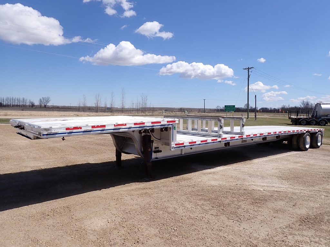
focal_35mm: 25
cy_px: 124
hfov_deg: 69.4
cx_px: 165
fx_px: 238
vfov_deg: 54.9
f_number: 8
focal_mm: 4.5
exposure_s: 1/250
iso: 100
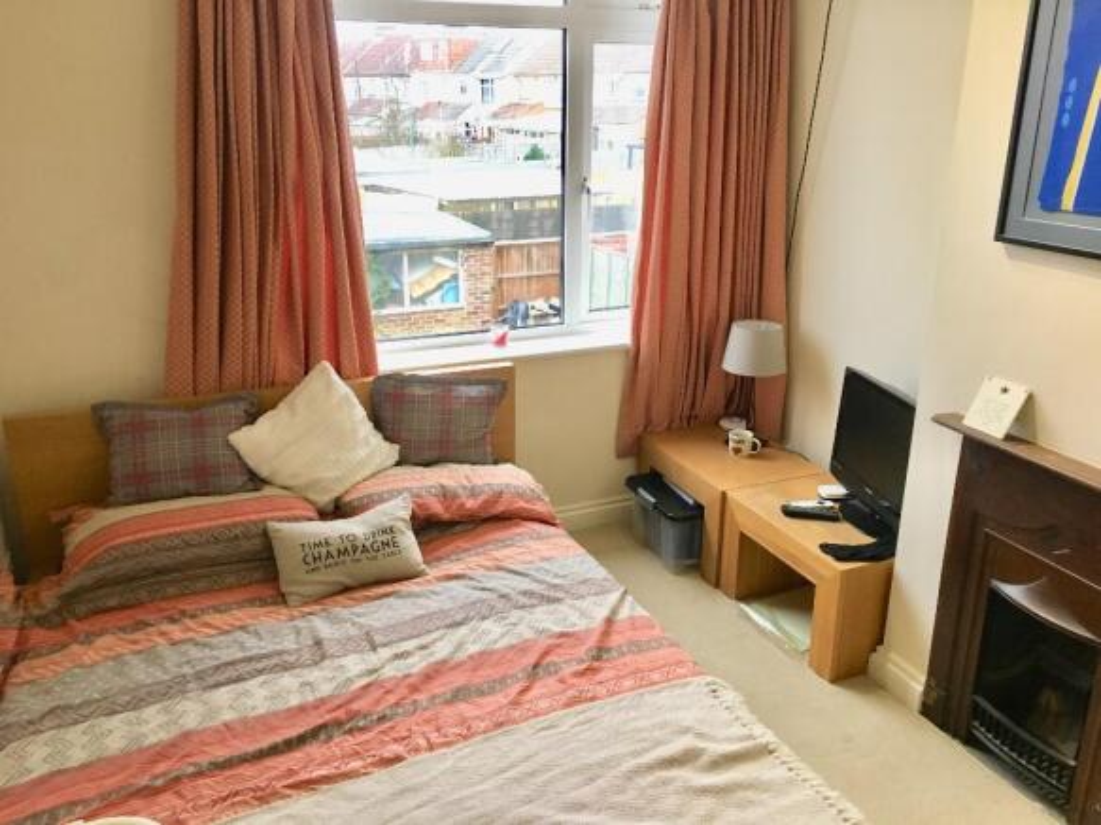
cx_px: 550
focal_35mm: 29
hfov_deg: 61.7
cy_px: 412
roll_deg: -0.2
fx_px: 922
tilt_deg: -18.9
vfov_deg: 48.2
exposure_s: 1/33
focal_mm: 4.15
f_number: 2.2
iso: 125
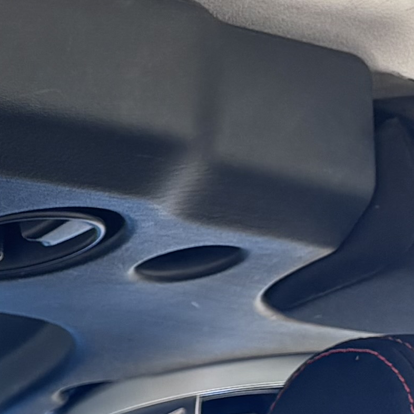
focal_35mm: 167
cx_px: -735
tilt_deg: +17.4
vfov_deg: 10.4
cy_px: 344
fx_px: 2260
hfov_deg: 8.9
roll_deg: +5.6
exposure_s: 1/237
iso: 40
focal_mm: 5.96
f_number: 1.6
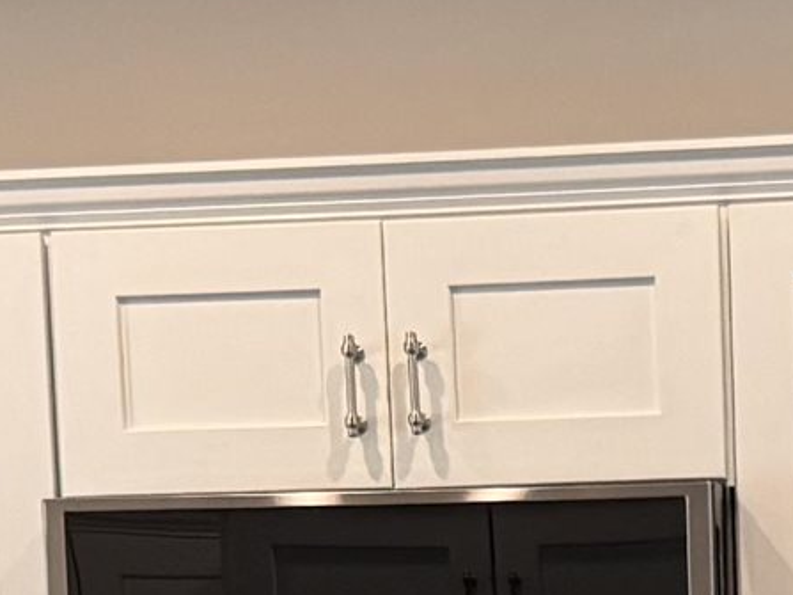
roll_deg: +1.3
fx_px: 3779
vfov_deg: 8.3
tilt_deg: -5.6
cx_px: 931
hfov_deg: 11.7
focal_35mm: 165
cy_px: 1373
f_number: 1.78
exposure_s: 1/120
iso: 160
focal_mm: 6.76
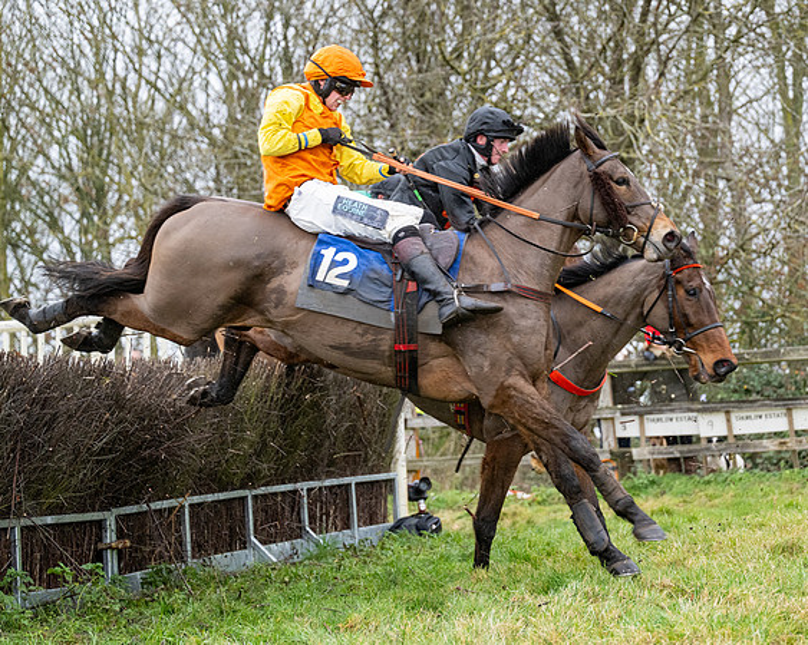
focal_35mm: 89
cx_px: 525
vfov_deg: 17.3
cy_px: 330
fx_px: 2127
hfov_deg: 21.4
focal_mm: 70
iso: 1600
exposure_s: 1/1000
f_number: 2.8
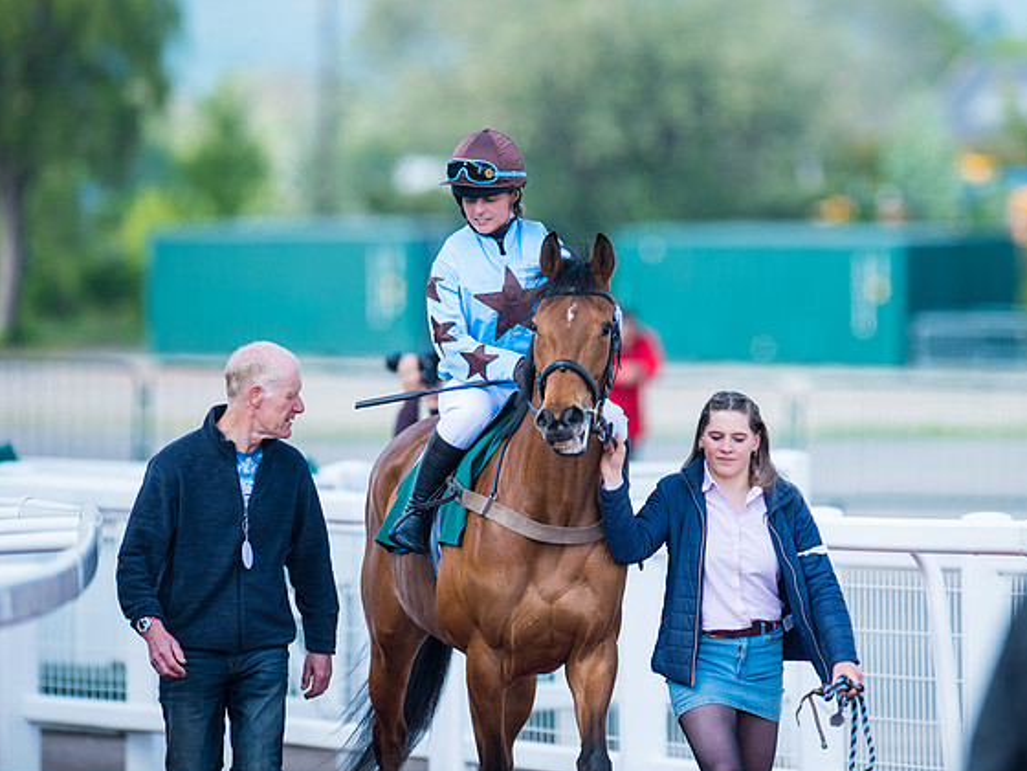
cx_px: 619
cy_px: 411
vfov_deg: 3.2
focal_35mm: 464
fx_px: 13766
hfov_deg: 4.3
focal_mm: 400
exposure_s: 1/500
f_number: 5
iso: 160
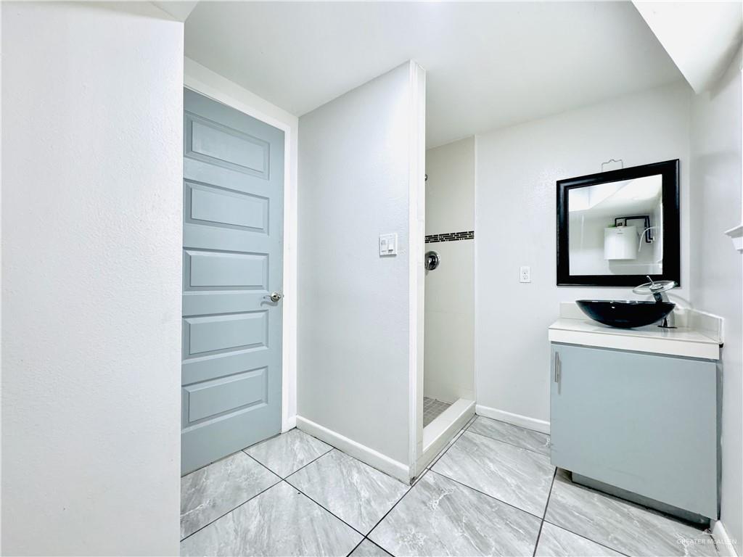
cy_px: 278
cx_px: 372
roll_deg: -1.0
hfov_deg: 102.1
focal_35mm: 14
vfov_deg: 85.7
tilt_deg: -1.1
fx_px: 300
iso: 320
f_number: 2.2
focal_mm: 2.22
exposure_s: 1/60
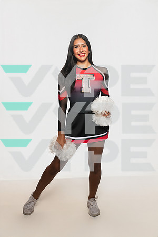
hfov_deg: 29.2
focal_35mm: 46
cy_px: 118
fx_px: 303
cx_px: 79
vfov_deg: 42.7
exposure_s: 1/200
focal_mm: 46
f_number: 6.3
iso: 500
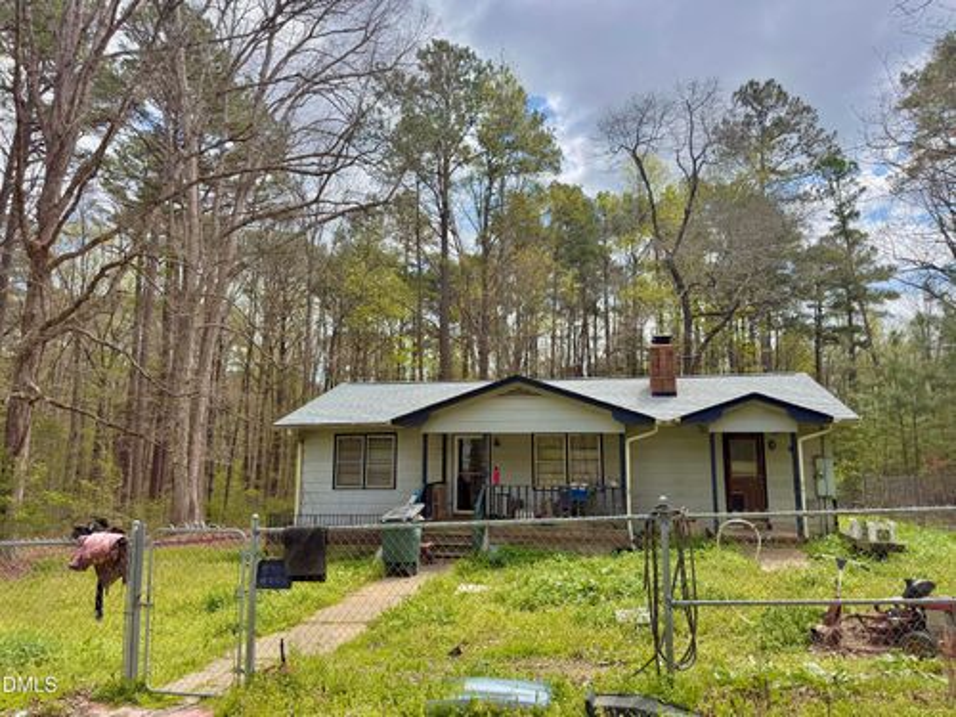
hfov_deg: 71.6
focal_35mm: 24
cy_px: 358
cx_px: 478
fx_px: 663
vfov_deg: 56.8
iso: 100
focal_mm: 6.76
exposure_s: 1/3584
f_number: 1.78
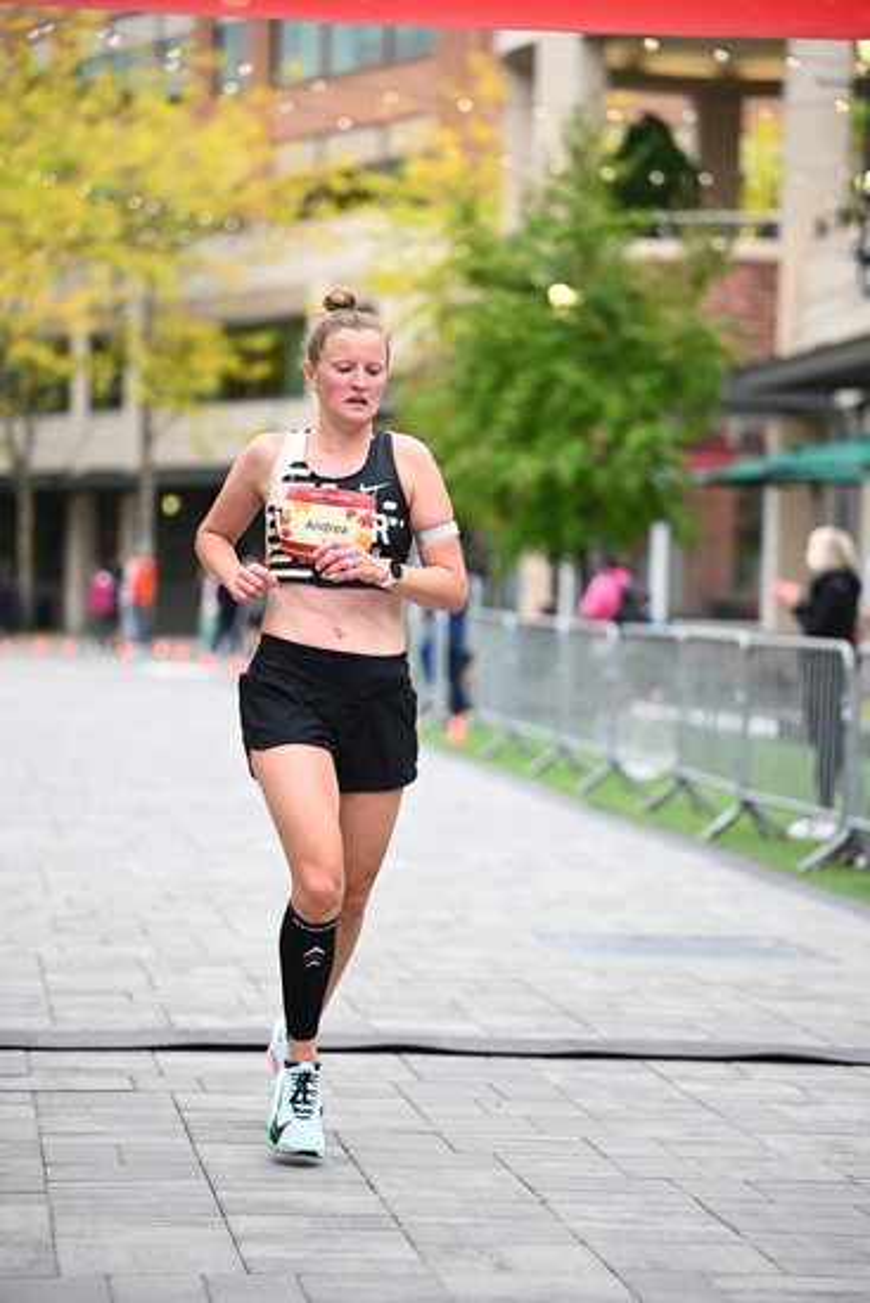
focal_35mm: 110
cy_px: 652
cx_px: 435
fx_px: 3985
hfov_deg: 12.5
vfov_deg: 18.6
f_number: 2.8
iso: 1600
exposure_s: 1/1250
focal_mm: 110
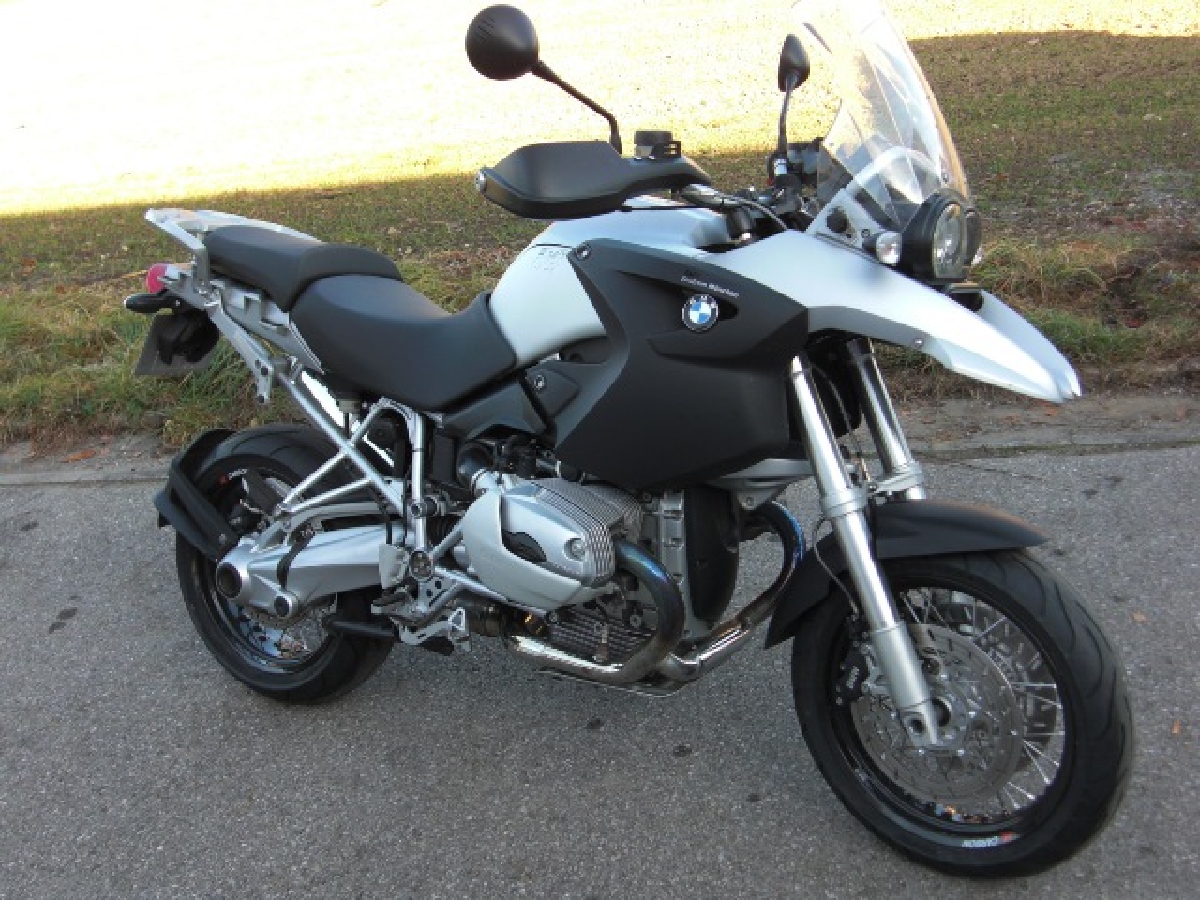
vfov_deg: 36.8
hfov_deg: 47.9
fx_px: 1352
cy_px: 450
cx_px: 600
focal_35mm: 39
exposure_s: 1/100
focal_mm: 6.9
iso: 50
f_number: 3
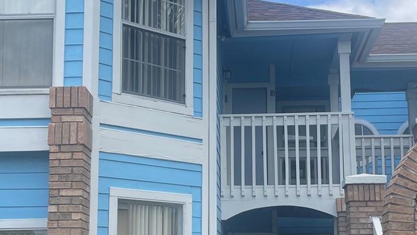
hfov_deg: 31.4
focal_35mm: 67
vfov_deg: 18.0
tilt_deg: +8.1
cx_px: 217
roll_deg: -0.2
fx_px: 741
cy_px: 150
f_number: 1.6
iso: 32
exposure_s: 1/1946
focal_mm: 5.1
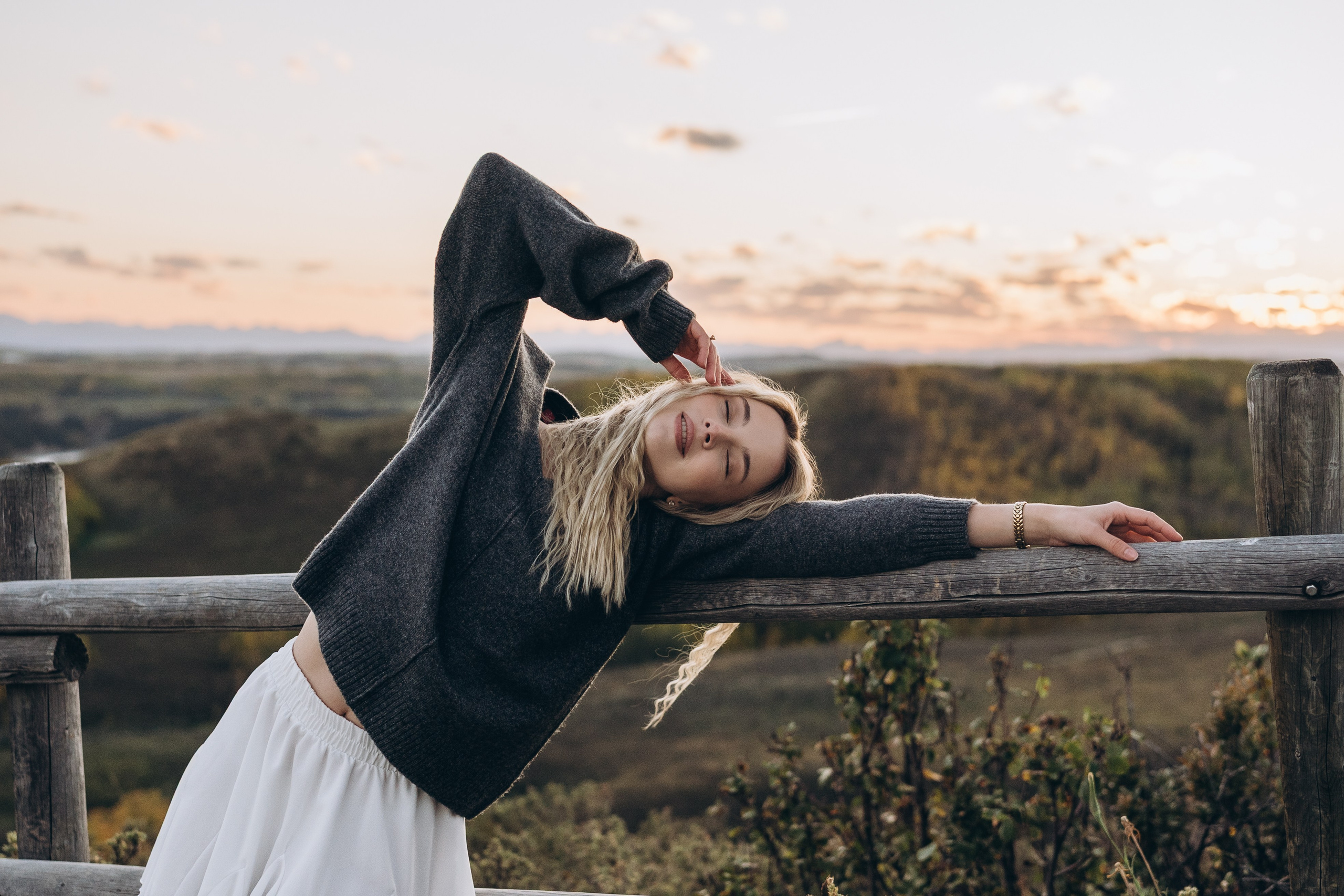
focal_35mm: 52
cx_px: 672
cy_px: 448
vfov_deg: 26.0
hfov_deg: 38.2
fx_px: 1941
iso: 320
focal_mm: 35
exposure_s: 1/320
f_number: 2
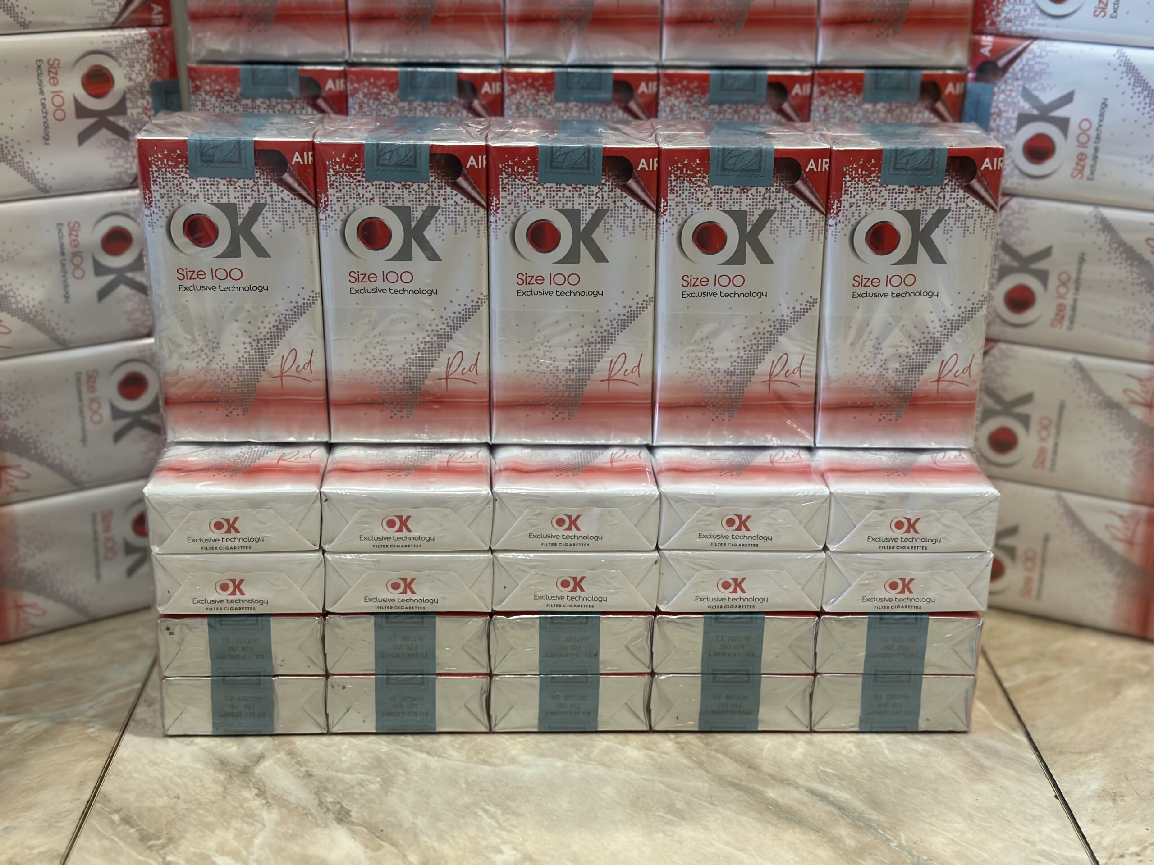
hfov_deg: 39.7
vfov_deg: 30.3
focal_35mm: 48
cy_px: 432
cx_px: 577
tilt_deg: -21.2
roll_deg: -0.4
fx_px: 1600
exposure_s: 1/60
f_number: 1.78
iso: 200
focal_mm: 6.86
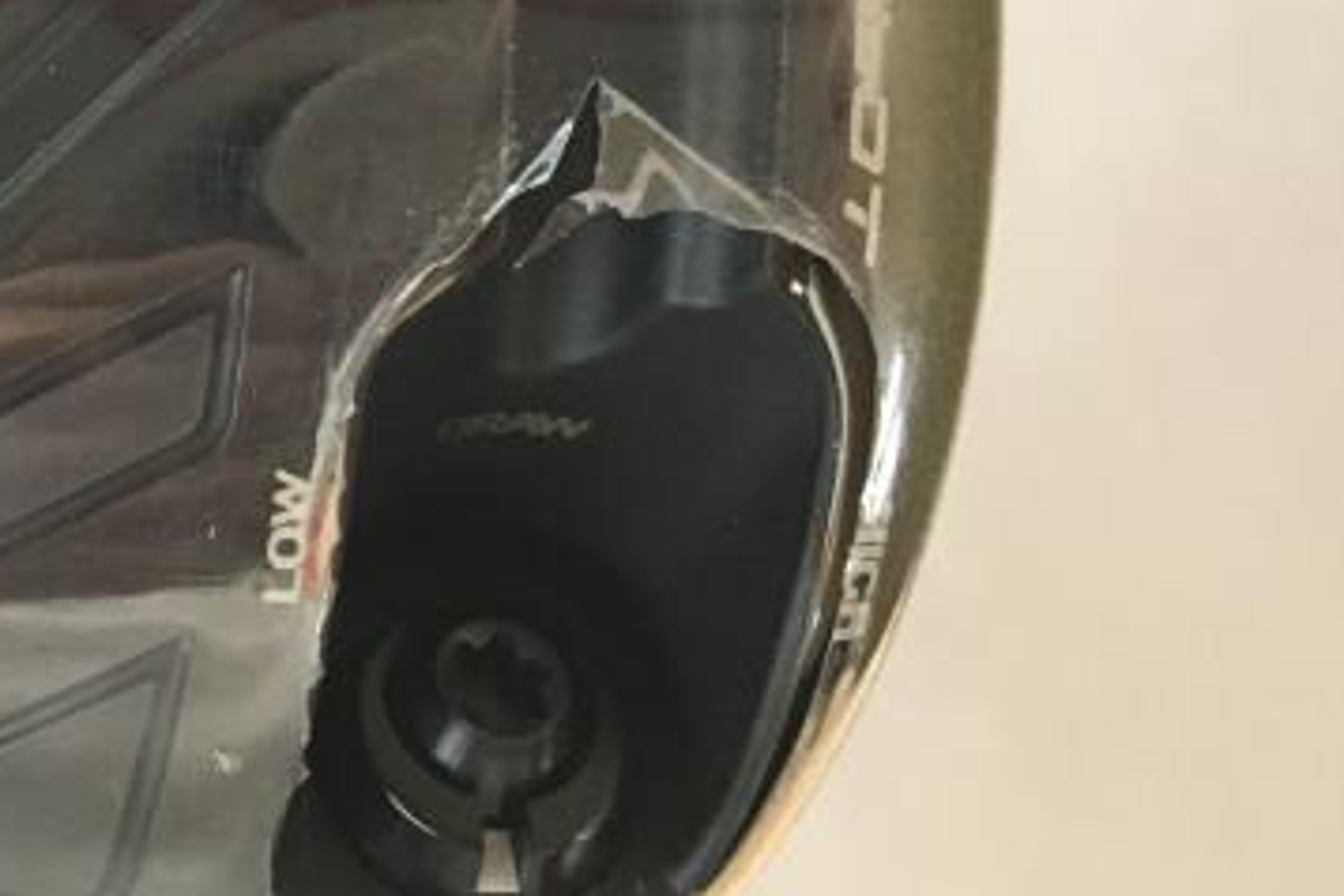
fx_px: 3024
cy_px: -34
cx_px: -286
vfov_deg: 16.5
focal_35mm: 81
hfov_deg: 22.9
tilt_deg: -64.4
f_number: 2.2
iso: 125
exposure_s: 1/30
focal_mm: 4.15
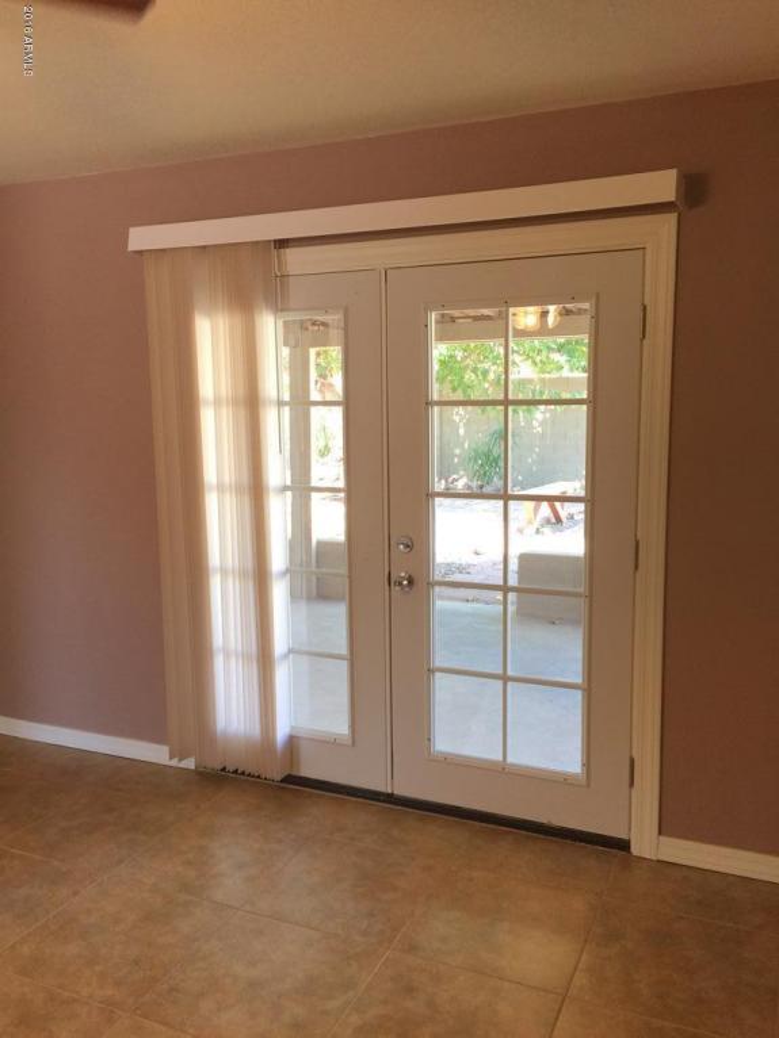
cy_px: 519
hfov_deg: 48.2
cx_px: 390
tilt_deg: -7.1
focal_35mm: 29
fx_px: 870
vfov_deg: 61.7
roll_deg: +0.9
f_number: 2.2
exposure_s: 1/30
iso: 32
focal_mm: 4.15
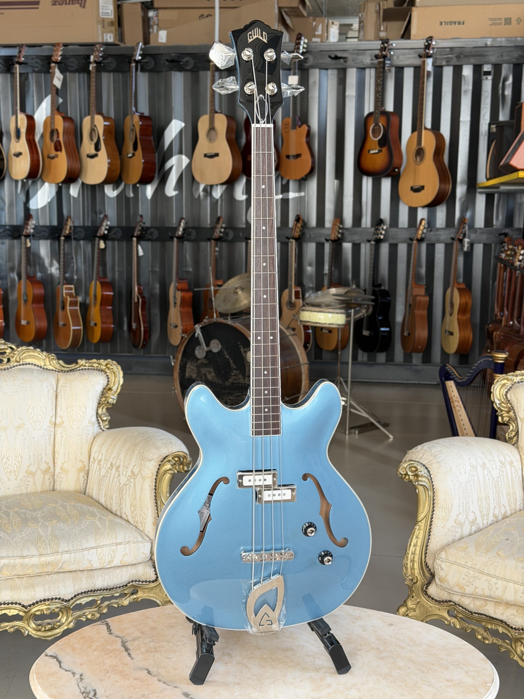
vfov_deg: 39.7
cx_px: 262
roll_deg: -0.9
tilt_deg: -8.5
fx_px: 969
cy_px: 350
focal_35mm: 48
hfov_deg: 30.3
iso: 64
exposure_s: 1/121
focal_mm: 6.76
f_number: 1.78
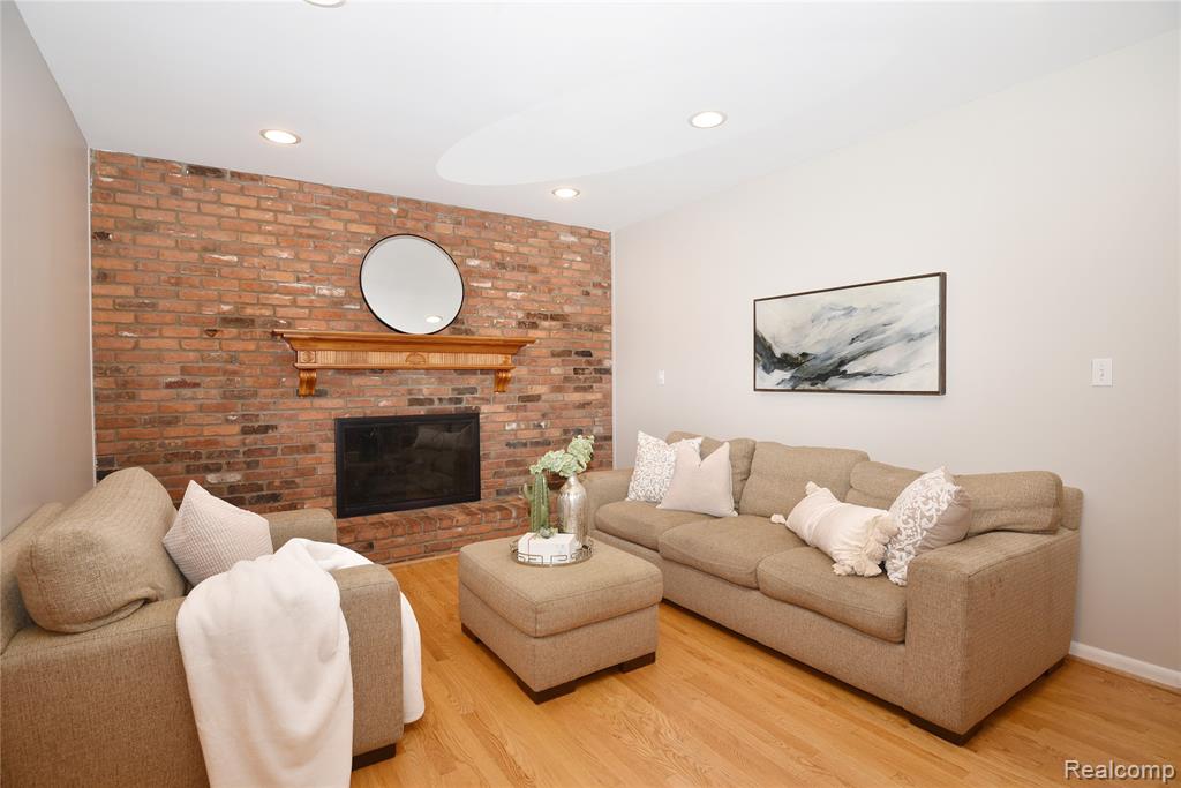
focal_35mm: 17
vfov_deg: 70.5
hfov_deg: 93.3
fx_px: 558
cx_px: 590
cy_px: 394
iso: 320
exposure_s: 1/60
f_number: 7.1
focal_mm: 17
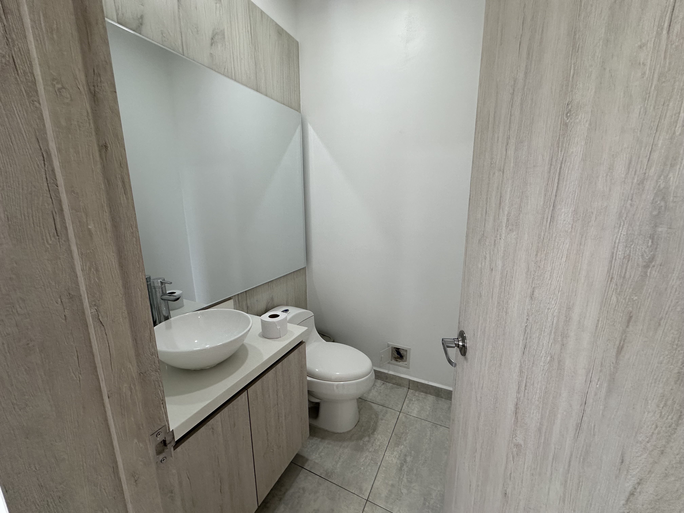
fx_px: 277
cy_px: 256
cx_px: 342
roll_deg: +0.2
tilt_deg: -10.8
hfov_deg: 102.1
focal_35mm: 14
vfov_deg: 85.7
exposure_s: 1/120
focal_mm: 2.22
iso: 200
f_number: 2.2
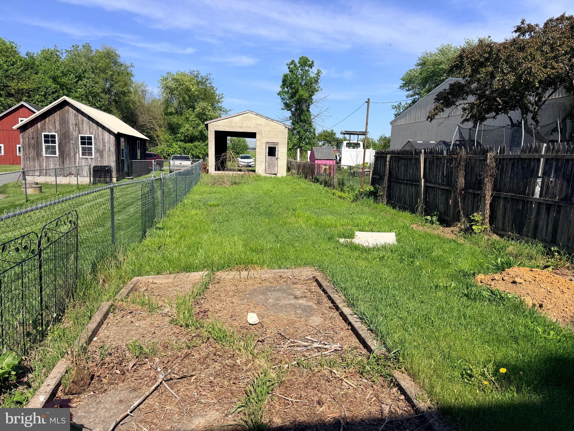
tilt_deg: -7.8
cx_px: 287
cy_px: 216
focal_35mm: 24
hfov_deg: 71.6
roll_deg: -1.4
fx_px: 398
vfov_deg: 56.8
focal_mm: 6.76
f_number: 1.78
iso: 80
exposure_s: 1/5319
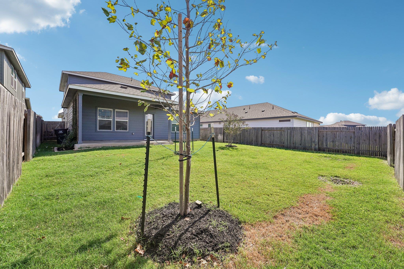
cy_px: 134
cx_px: 202
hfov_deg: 104.3
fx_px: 157
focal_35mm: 14
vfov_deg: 81.2
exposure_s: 1/800
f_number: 8
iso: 400
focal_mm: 14
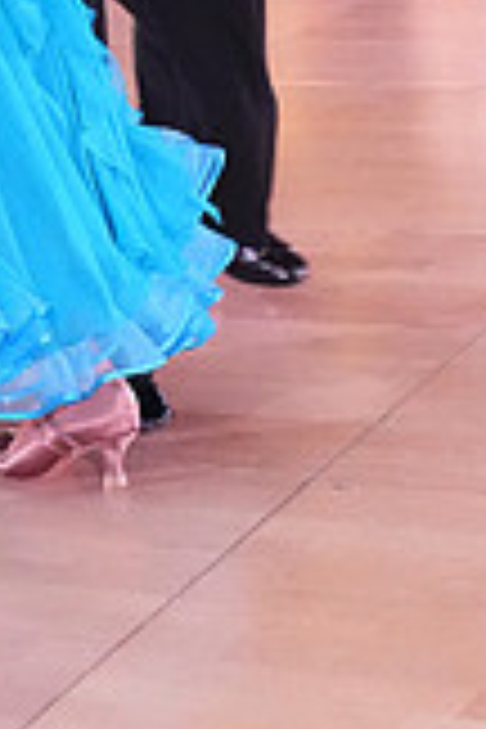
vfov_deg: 13.5
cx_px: -56
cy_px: -374
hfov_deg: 9.5
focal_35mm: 143
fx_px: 2896
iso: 8000
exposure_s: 1/320
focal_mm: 27
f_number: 7.1
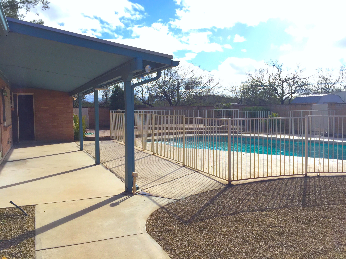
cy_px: 130
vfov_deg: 48.2
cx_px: 173
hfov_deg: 61.7
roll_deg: +0.7
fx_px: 290
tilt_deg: -3.8
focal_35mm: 29
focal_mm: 4.15
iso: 32
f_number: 2.2
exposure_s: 1/1721
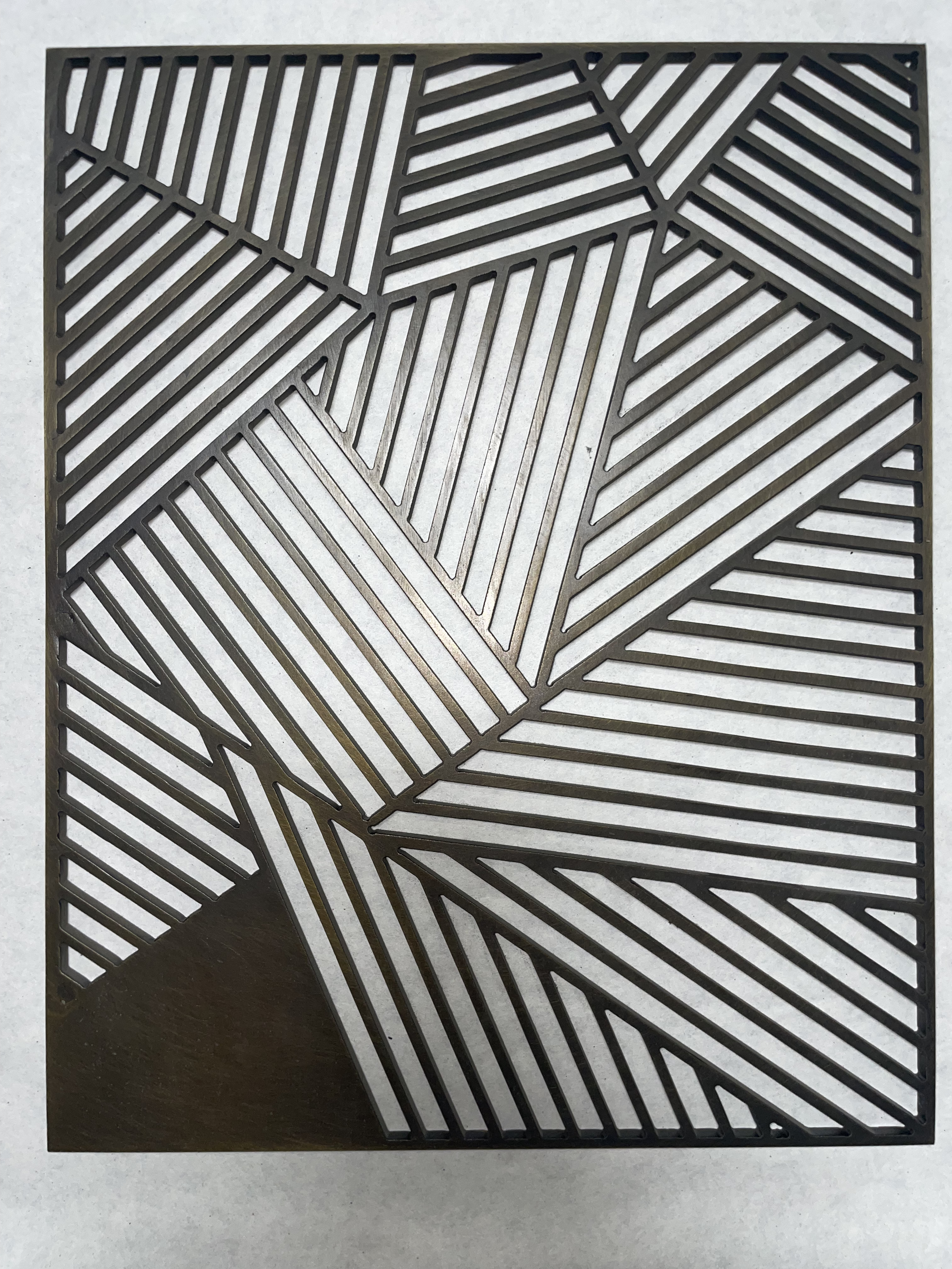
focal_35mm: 26
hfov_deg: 53.1
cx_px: 476
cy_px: 634
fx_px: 953
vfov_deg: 67.3
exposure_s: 1/440
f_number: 1.6
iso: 32
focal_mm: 4.2
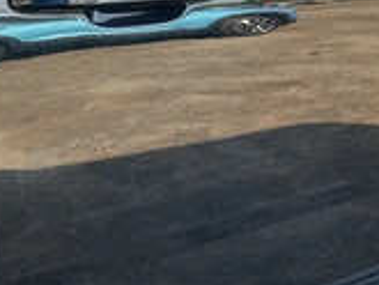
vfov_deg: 21.5
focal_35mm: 68
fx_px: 745
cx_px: 333
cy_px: 87
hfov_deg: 27.6
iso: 25
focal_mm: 3
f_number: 1.8
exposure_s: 1/122
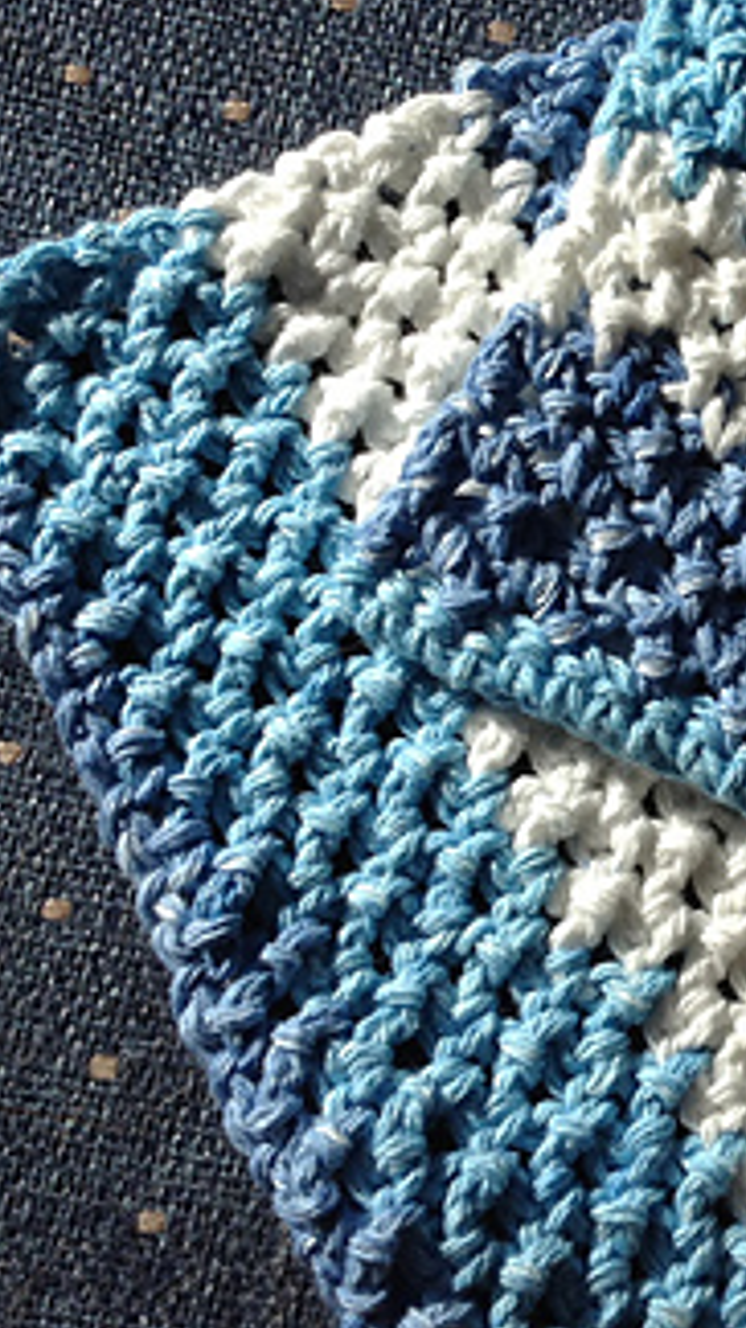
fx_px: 2499
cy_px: 418
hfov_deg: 16.4
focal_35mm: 71
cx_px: 840
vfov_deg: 29.5
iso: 25
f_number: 2.4
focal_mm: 3.3
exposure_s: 1/698
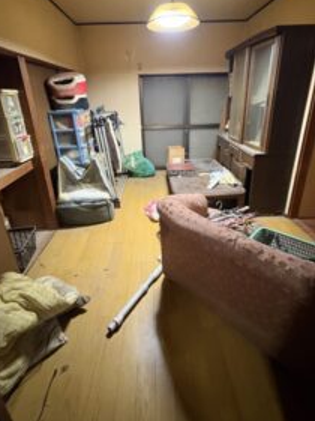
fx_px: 218
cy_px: 176
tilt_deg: -18.9
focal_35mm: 18
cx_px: 159
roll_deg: +2.4
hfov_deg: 71.6
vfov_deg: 87.0
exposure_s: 1/40
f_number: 2.2
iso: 800
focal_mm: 2.22
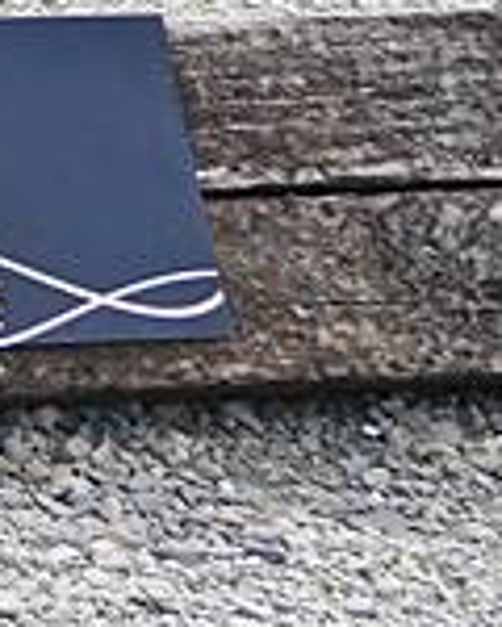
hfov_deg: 7.1
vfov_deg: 9.9
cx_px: -1242
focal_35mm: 182
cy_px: -621
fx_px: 3380
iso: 200
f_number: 4
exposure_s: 1/1000
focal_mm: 14
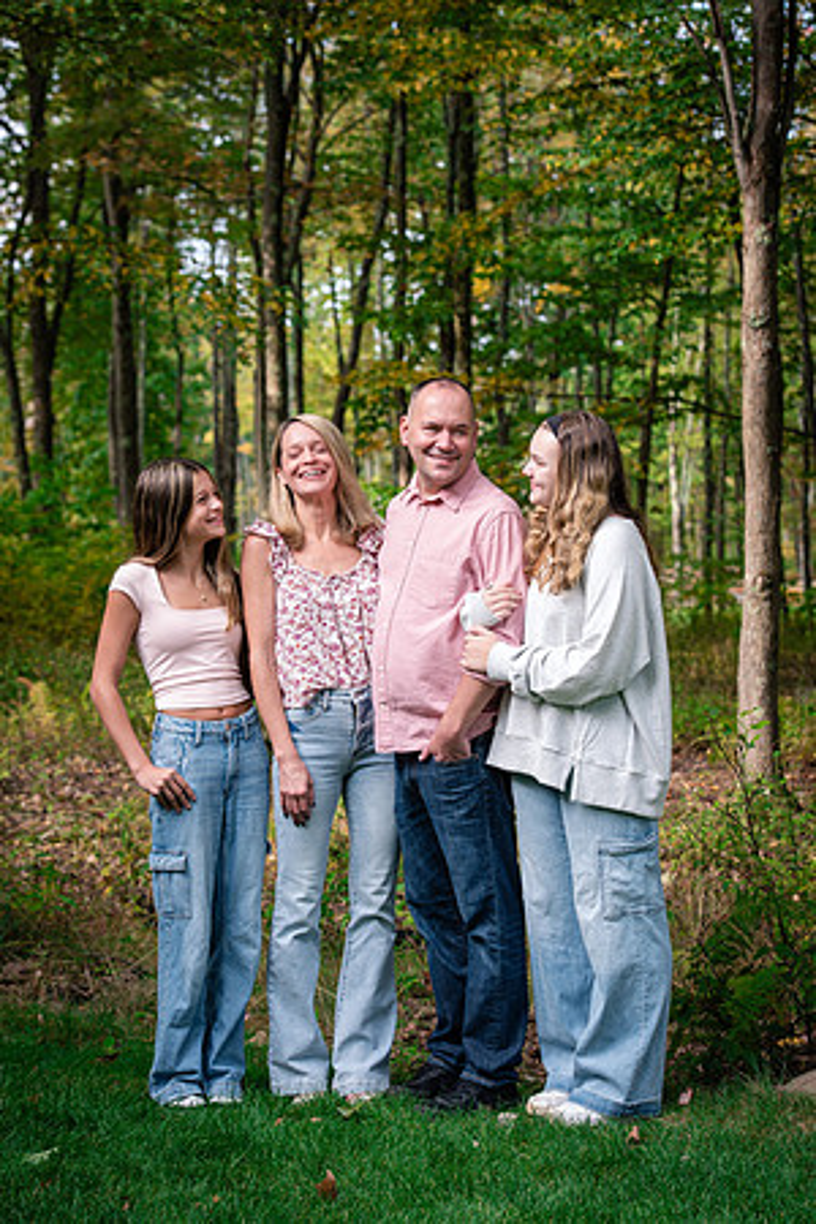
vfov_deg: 22.1
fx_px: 3128
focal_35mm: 92
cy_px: 612
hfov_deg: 14.9
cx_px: 408
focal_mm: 92
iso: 640
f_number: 6.3
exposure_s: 1/250
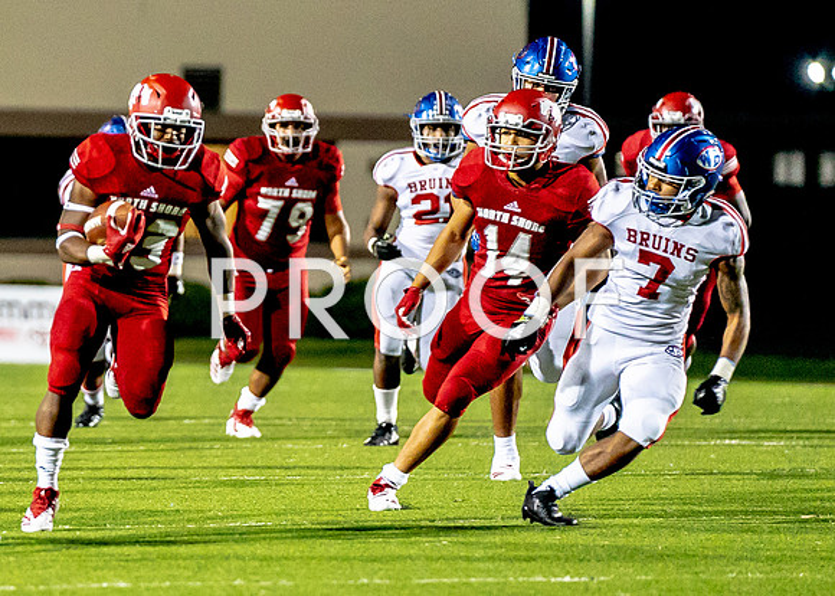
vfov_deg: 3.9
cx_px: 20
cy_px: 232
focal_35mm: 365
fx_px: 8650
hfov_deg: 5.5
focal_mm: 179
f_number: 2.8
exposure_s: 1/1000
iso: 6400
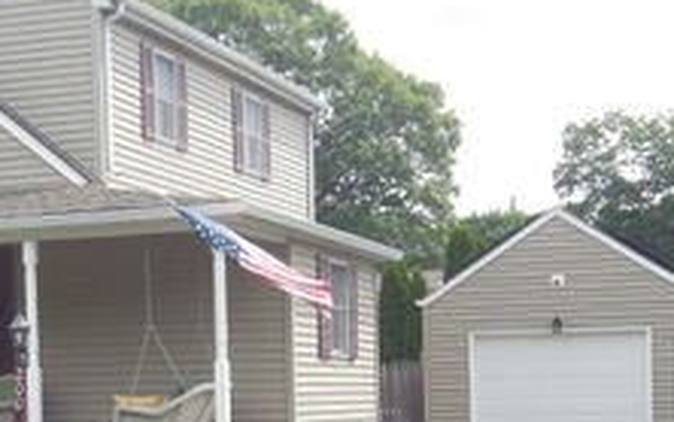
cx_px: 49
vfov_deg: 12.4
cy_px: 381
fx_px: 1930
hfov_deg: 19.4
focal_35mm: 105
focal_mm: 7.8
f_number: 4.5
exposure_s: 1/320
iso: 125
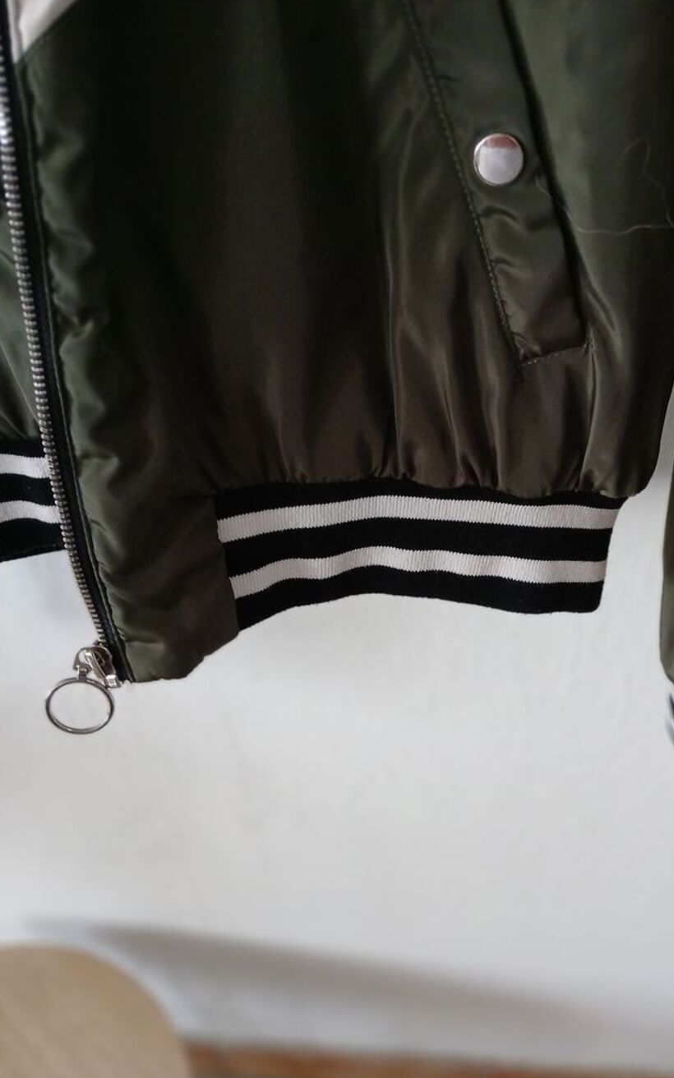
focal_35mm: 28
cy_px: 544
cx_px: 404
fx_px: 823
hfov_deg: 44.3
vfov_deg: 66.5
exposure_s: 1/50
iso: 250
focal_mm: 3.98
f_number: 1.8
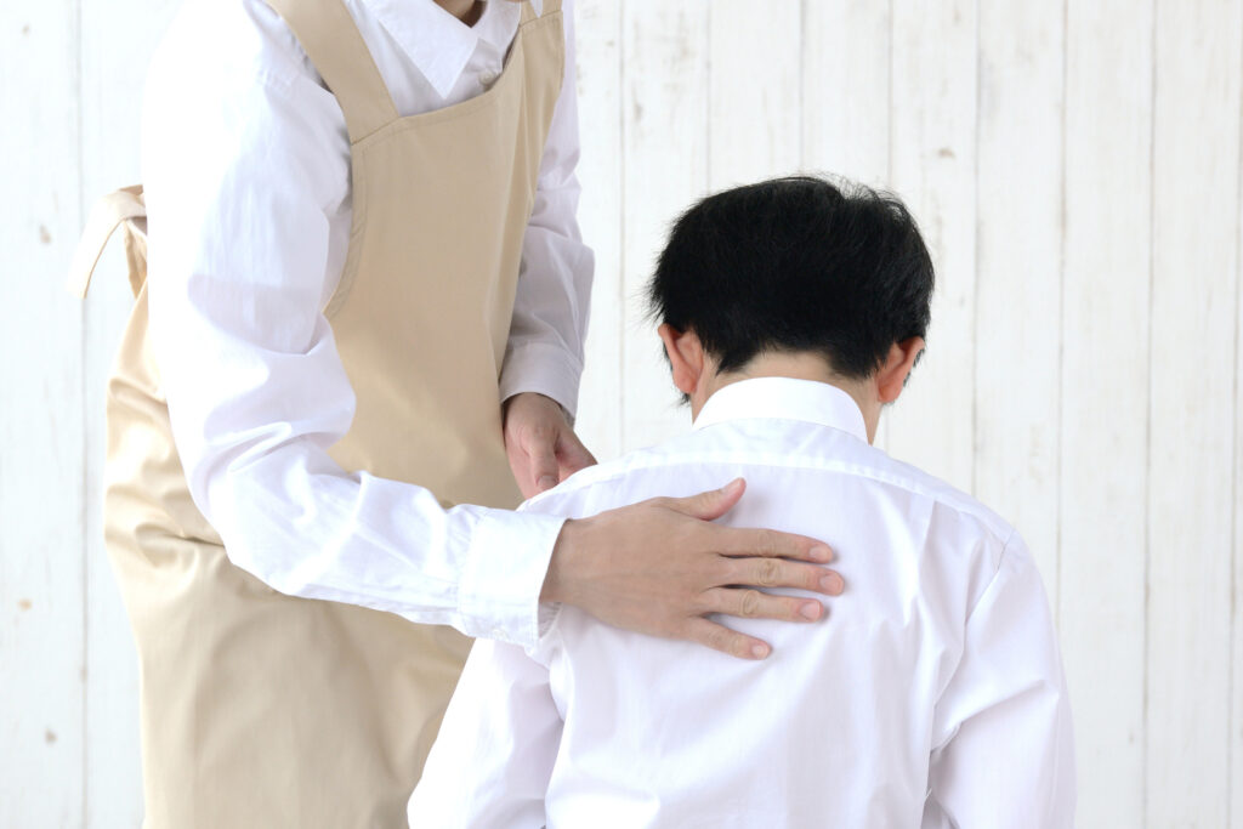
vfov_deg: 19.5
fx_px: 2417
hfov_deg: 28.8
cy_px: 414
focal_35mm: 70
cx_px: 622
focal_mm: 70
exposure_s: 1/200
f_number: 8
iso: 800
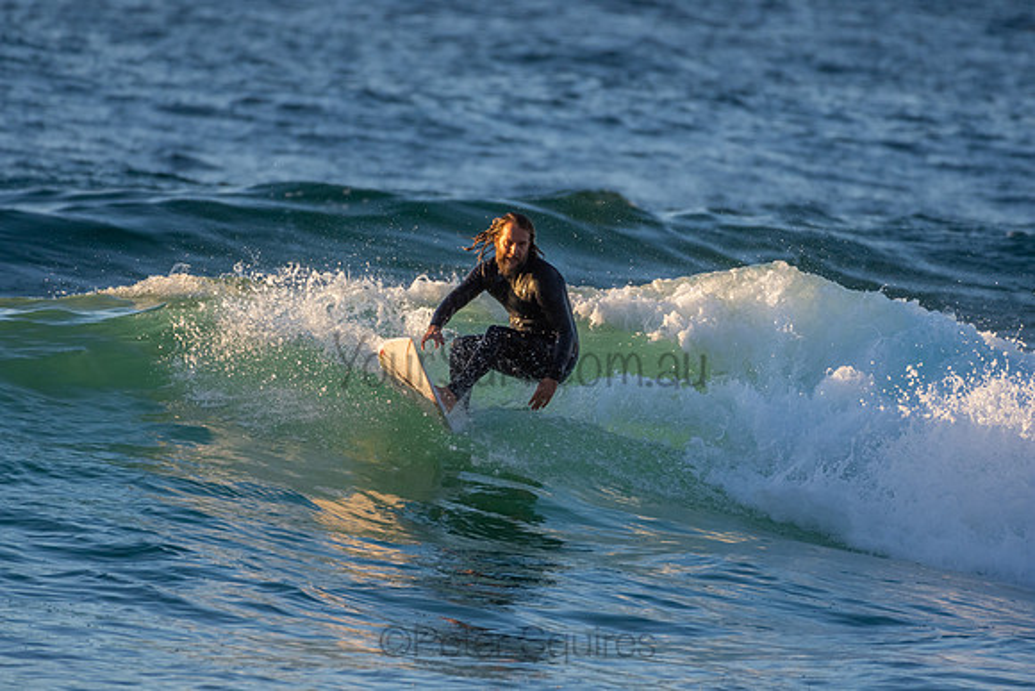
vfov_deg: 1.8
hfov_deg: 2.7
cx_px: 518
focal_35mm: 750
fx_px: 21567
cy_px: 346
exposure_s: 1/1250
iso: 800
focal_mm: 500
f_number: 5.6
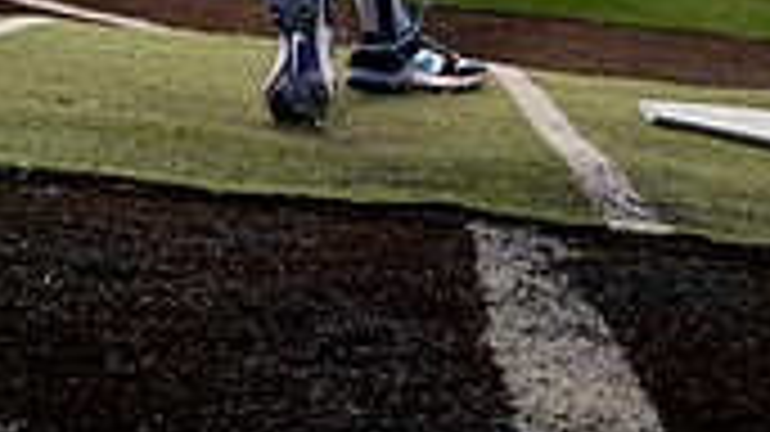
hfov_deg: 27.3
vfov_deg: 12.9
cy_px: -518
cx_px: 522
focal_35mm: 77
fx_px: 1571
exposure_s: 1/1250
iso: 100
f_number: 4
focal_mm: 28
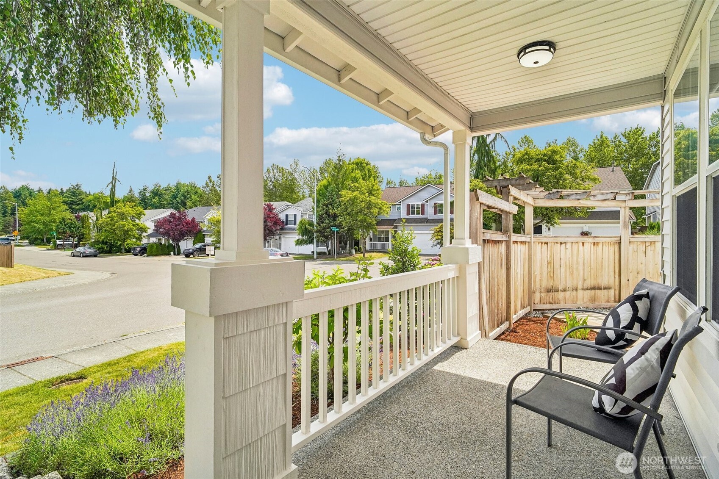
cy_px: 240
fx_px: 320
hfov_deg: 96.7
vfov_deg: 73.7
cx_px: 360
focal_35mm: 16
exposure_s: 1/1600
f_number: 8
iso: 1600
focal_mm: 16
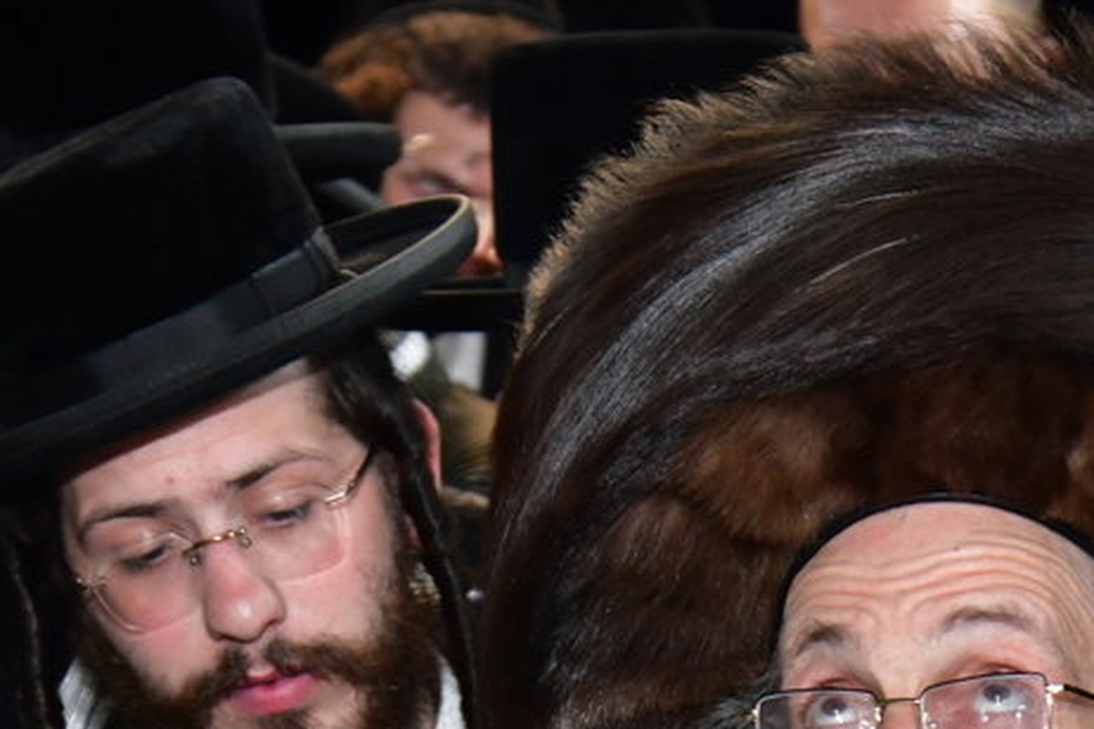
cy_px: 1036
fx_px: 5713
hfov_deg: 10.9
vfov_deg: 7.2
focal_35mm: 188
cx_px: 900
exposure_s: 1/100
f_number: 5.6
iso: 4000
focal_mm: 62
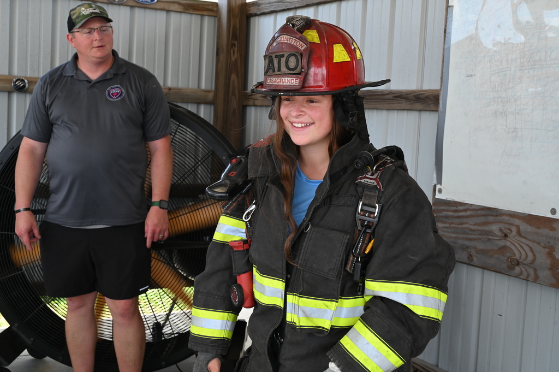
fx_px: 729
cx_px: 280
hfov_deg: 41.9
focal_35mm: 47
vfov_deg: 28.6
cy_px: 186
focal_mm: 47
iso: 800
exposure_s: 1/250
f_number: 8
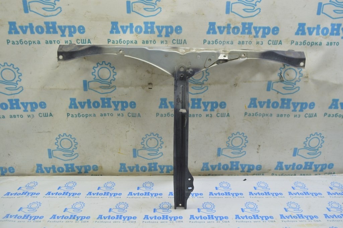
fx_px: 257
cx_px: 172
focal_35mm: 27
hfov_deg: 67.4
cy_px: 114
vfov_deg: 47.9
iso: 400
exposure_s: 1/20
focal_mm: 18
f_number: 5.6
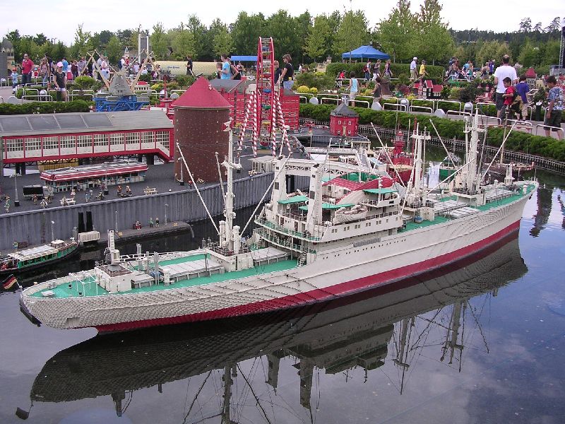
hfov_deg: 49.0
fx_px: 620
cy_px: 212
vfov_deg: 37.7
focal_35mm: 38
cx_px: 282
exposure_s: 1/355
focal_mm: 5.8
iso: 100
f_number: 2.8
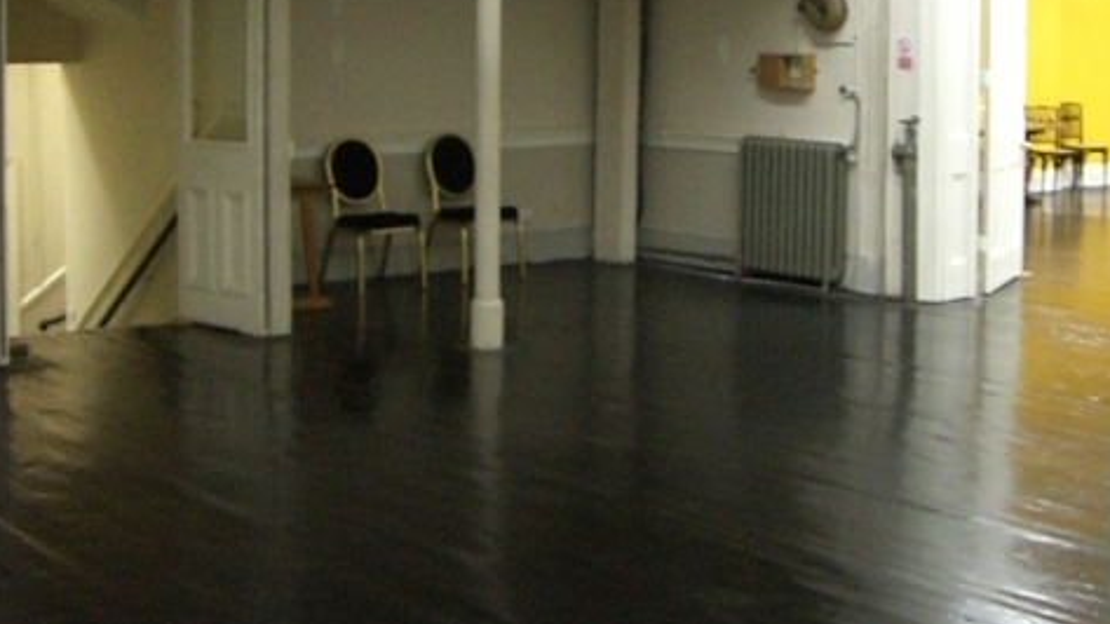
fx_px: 1648
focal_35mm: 56
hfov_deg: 37.2
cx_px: 629
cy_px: 96
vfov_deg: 21.1
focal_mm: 6.2
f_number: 2.7
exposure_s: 1/50
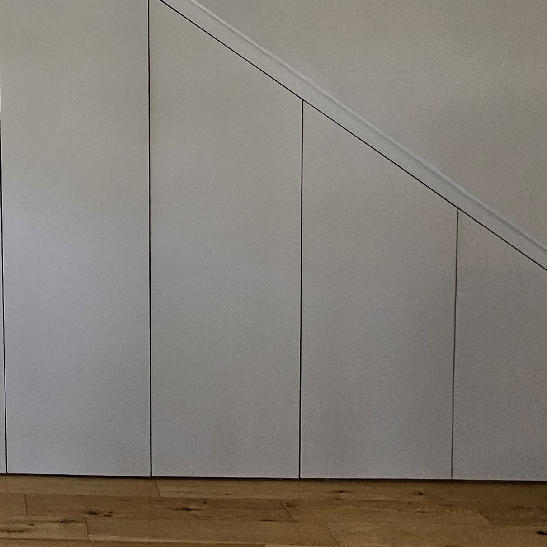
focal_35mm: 38
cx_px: -72
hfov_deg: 36.3
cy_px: 92
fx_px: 679
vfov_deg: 41.5
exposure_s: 1/100
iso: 250
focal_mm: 2.2
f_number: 2.2
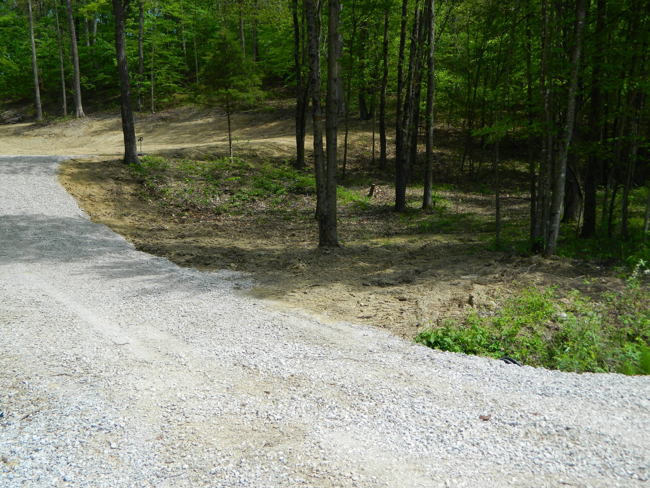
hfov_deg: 45.8
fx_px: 770
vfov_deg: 35.1
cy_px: 244
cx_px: 325
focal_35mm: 41
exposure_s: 1/500
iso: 80
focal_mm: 7.3
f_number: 3.5
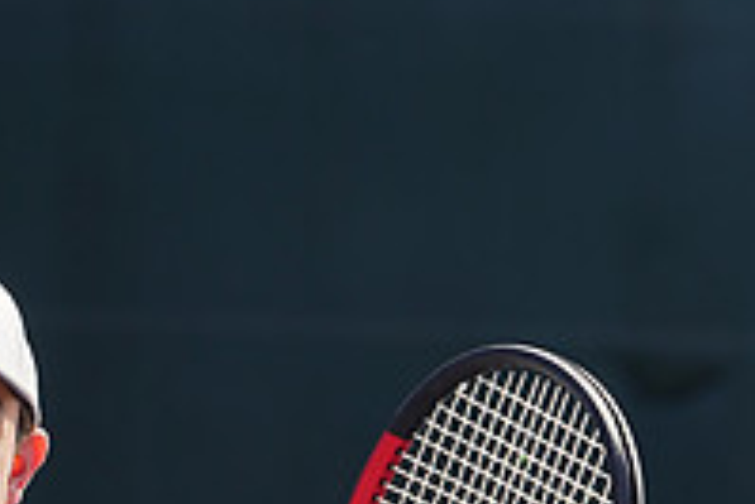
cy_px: 796
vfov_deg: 1.8
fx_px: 16370
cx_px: 127
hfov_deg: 2.6
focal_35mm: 780
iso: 100
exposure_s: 1/200
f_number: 9
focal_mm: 268
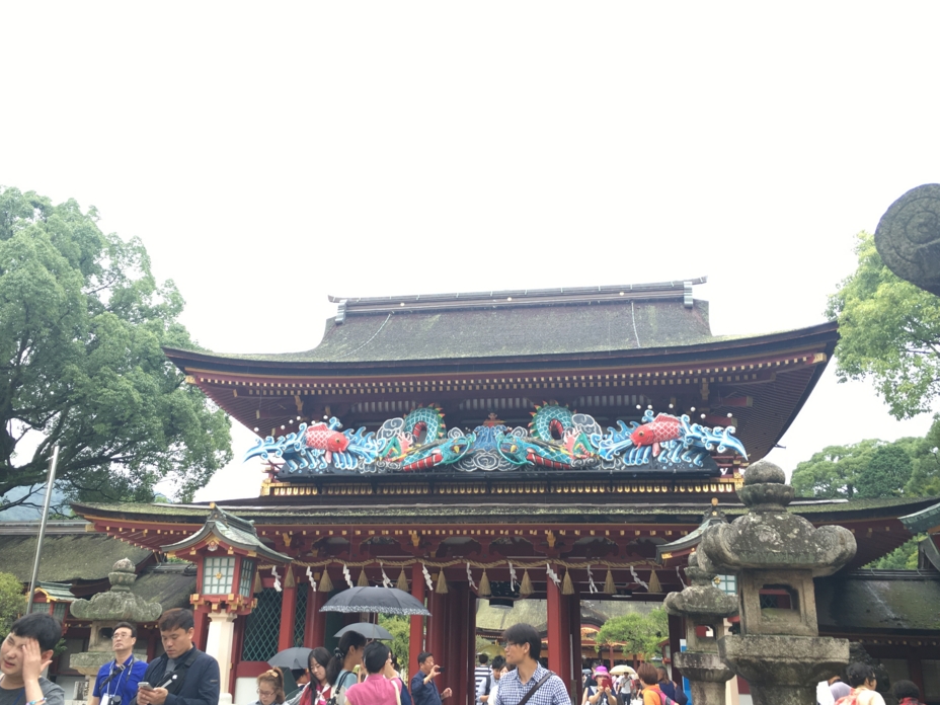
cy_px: 376
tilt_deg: +19.7
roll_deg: -3.6
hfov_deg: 56.8
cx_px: 446
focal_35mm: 32
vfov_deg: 44.1
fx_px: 869
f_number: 2.2
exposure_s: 1/123
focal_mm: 4.15
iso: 25
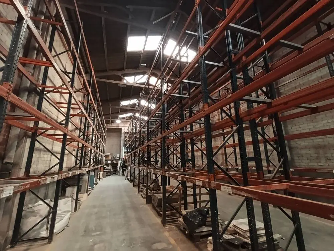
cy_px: 126
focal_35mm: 15
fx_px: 145
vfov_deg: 81.7
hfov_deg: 98.2
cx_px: 167
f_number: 2.2
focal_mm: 1.65
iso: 1000
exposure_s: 1/33.3
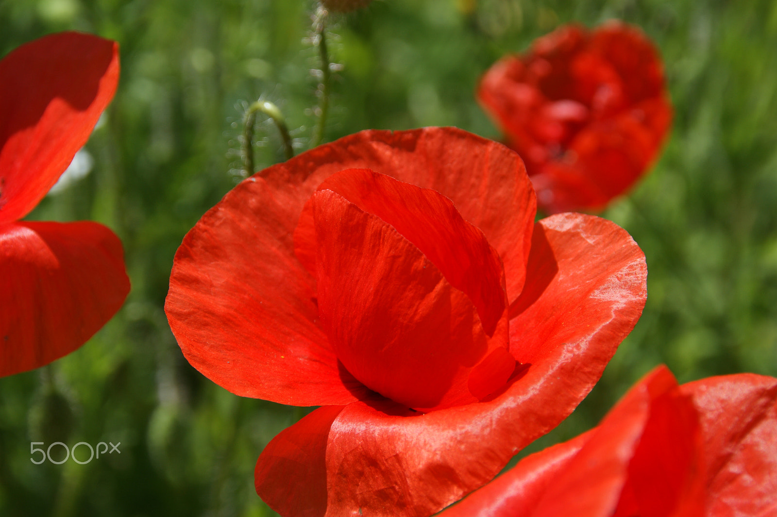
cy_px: 258
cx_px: 388
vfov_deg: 10.1
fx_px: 2912
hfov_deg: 15.2
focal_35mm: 135
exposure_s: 1/160
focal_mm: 90
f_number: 9
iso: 100
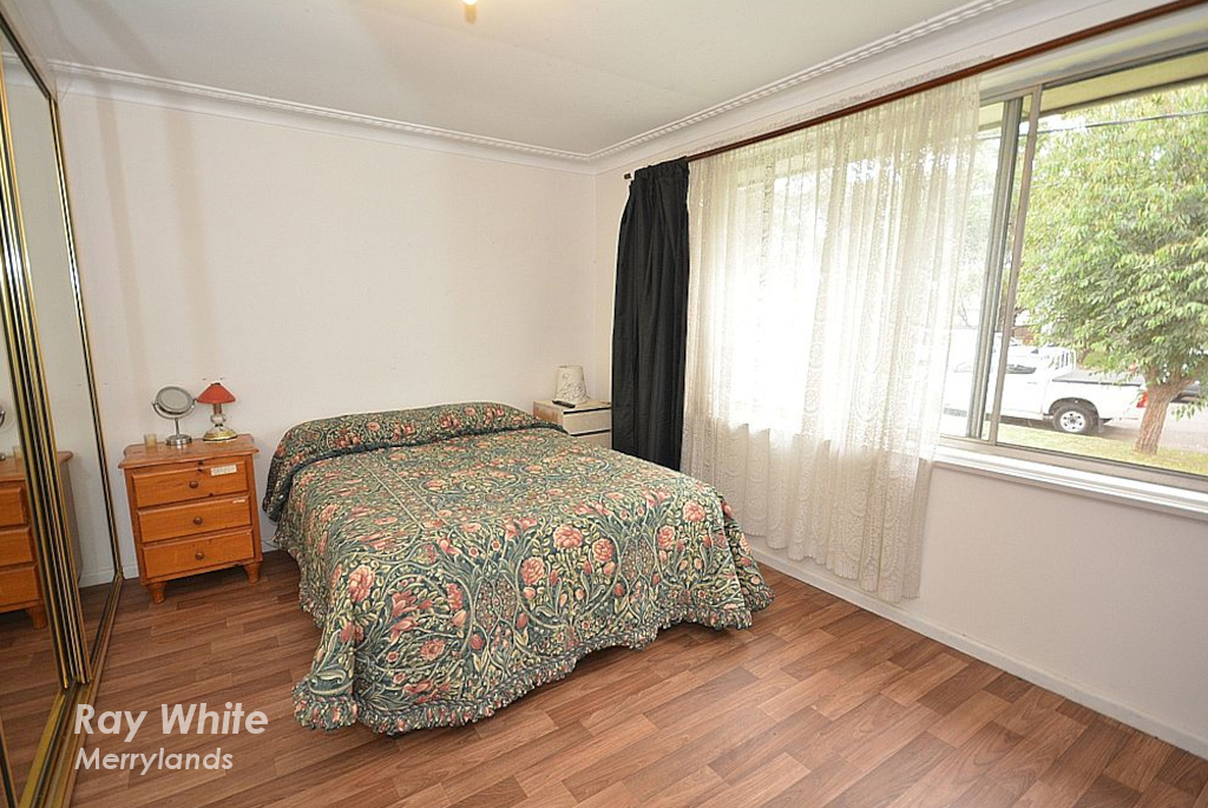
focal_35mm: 15
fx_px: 504
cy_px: 404
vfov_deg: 77.5
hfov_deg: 100.3
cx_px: 604
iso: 220
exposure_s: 1/60
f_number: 4
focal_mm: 10
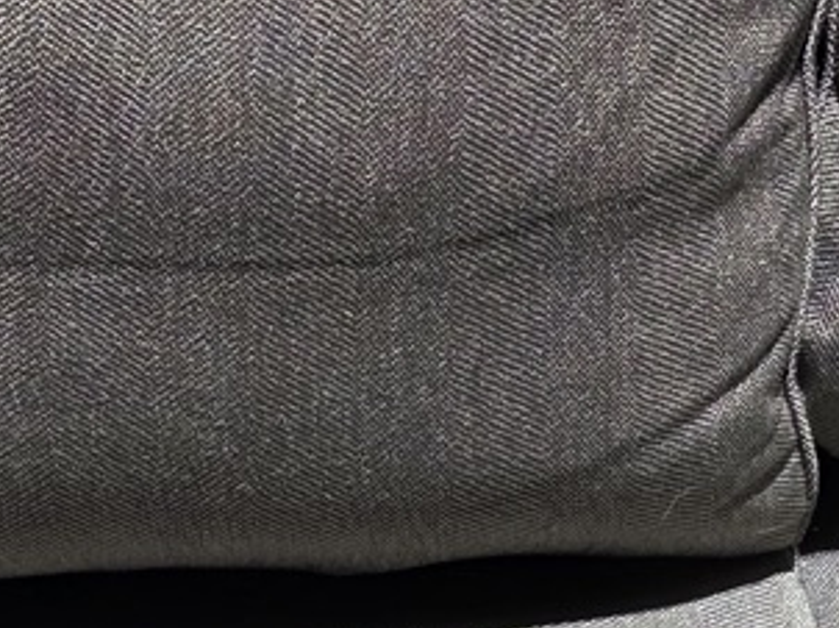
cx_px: 178
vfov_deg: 11.9
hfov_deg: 16.1
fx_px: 2955
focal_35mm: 122
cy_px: 734
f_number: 1.7
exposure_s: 1/120
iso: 400
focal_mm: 6.3
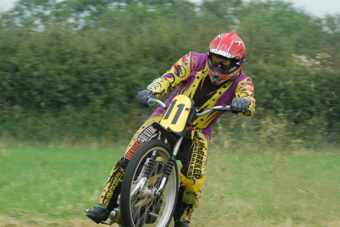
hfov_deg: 7.4
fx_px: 2625
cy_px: 139
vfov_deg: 4.9
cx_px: 183
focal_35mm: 278
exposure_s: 1/250
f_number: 9.5
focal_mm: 150
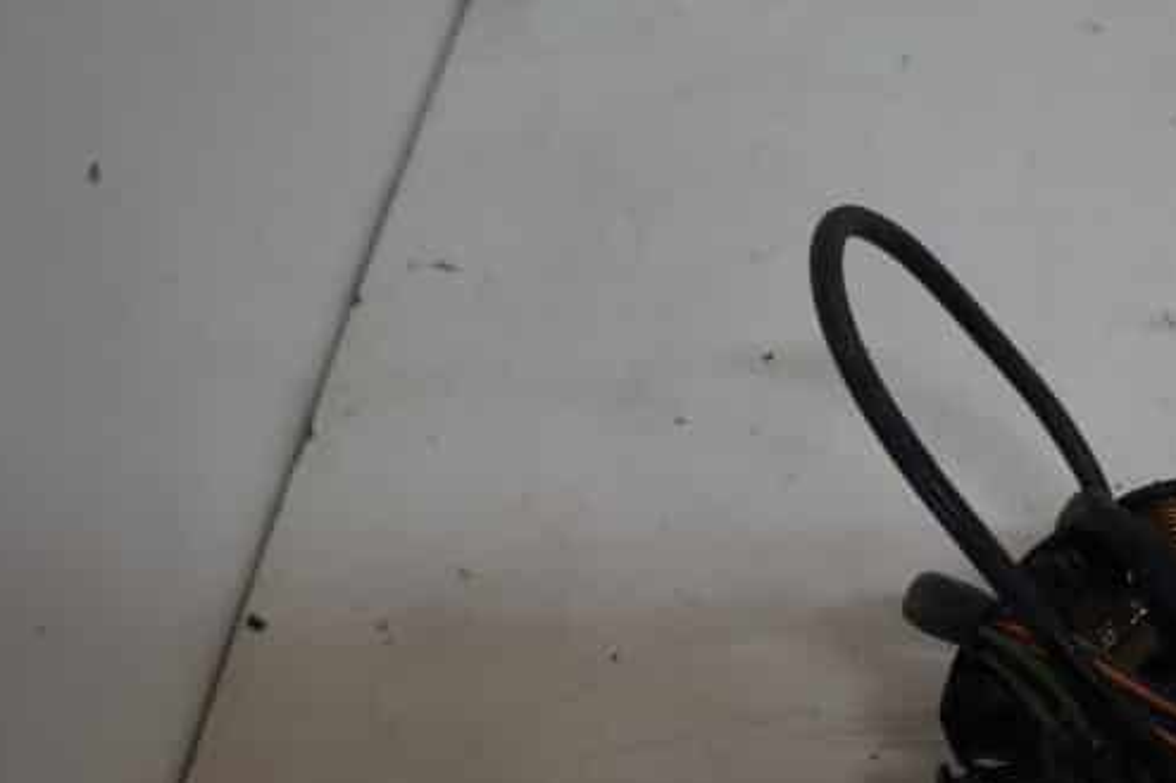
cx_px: 1074
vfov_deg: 23.4
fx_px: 1829
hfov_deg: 33.6
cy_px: 734
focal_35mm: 56
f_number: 5
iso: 800
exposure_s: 1/60
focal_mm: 18
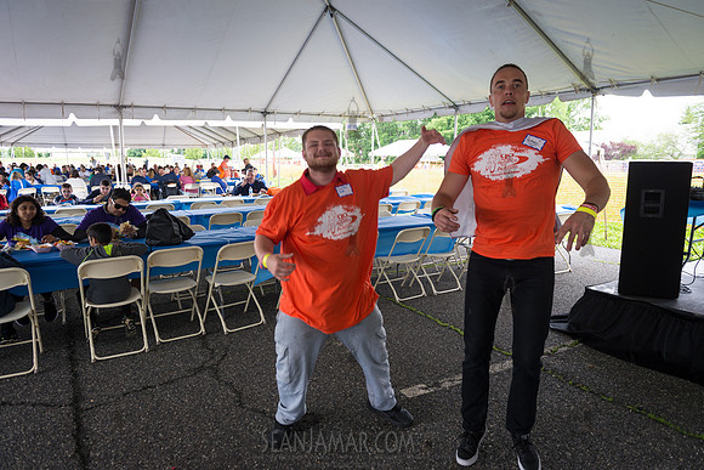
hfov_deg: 69.4
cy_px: 235
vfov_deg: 49.6
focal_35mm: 26
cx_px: 352
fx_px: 509
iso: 200
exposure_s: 1/250
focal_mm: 26
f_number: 4
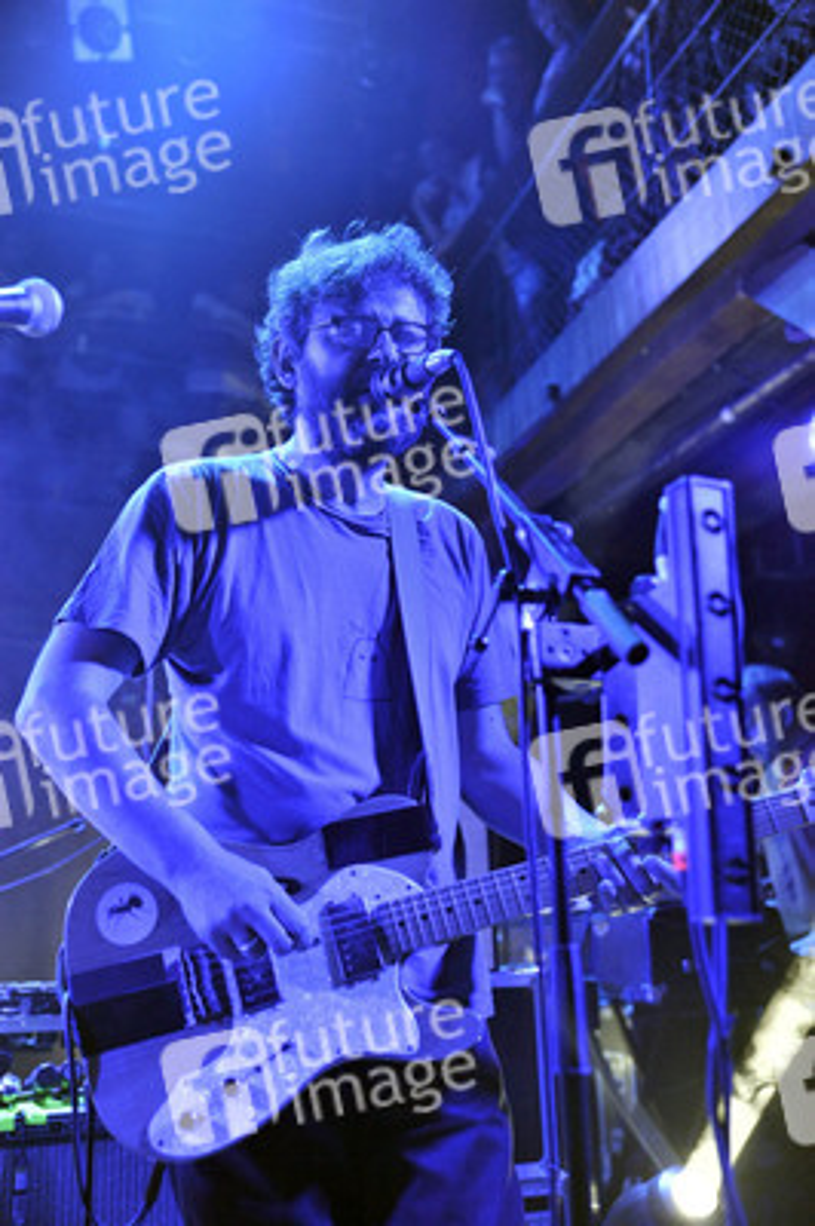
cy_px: 613
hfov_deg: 35.0
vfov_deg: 50.7
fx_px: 1293
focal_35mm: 38
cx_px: 408
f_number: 2.8
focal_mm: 38
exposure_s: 1/80
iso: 3200
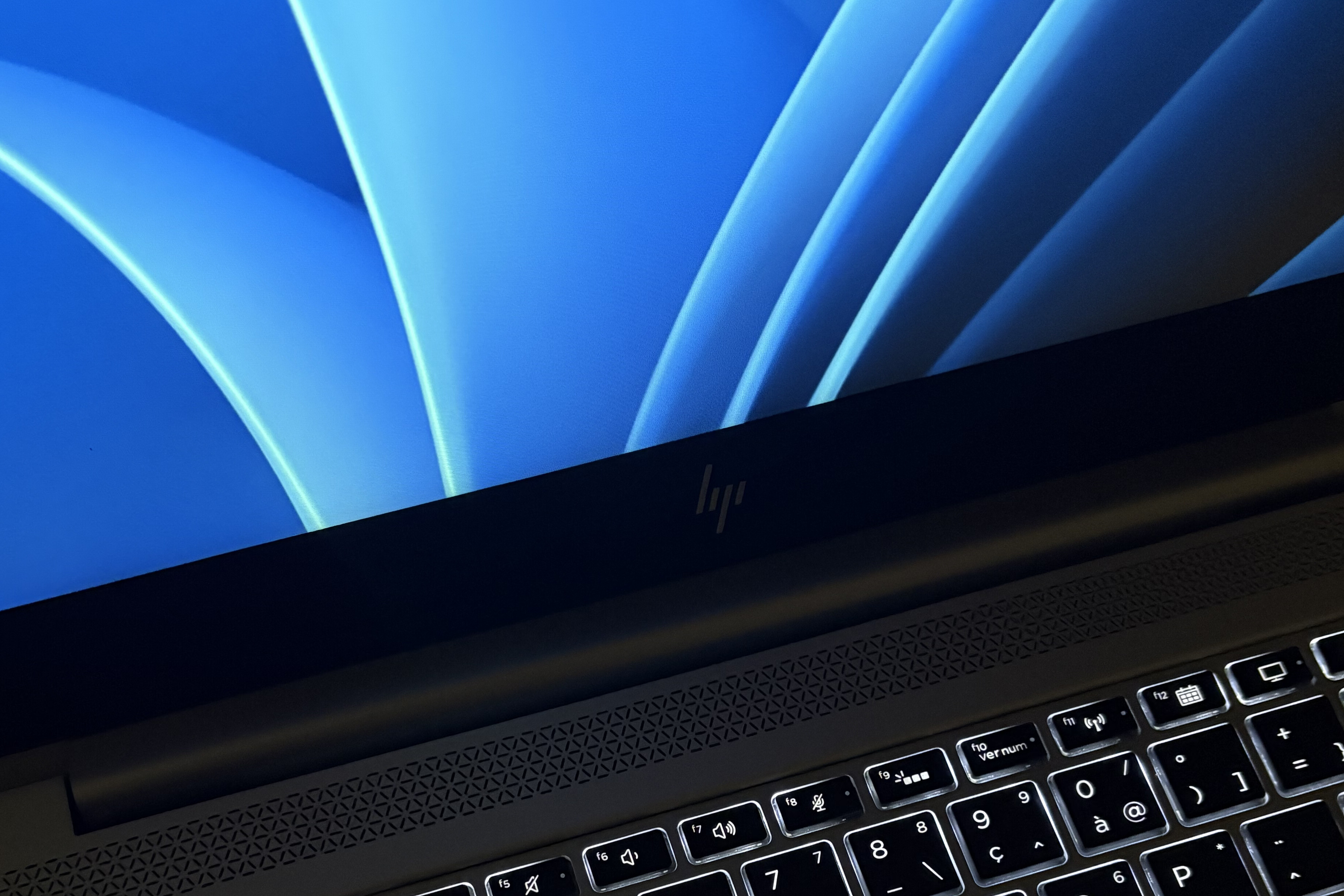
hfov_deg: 46.4
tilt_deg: -67.9
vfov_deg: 29.9
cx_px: 695
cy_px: 879
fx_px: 1568
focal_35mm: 42
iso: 800
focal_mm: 5.96
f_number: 1.6
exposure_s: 1/30
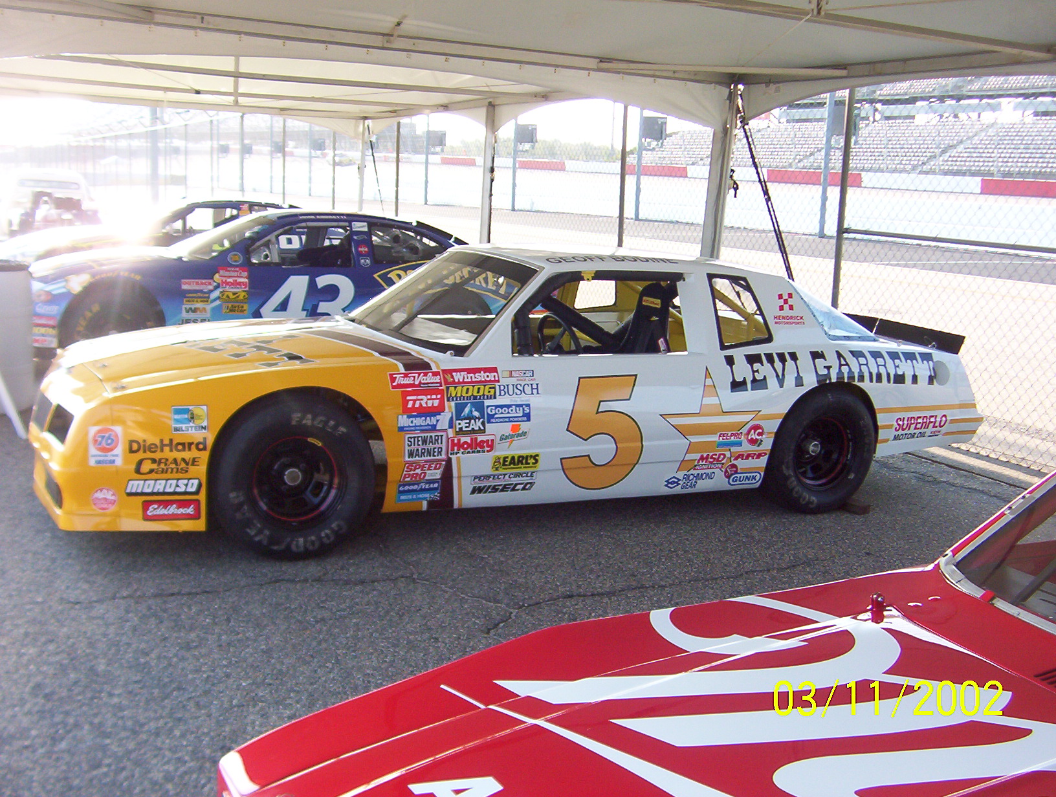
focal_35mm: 36
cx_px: 528
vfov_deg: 39.8
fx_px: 1101
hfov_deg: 51.2
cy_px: 398
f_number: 2.76
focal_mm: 5.54
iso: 100
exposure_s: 1/314
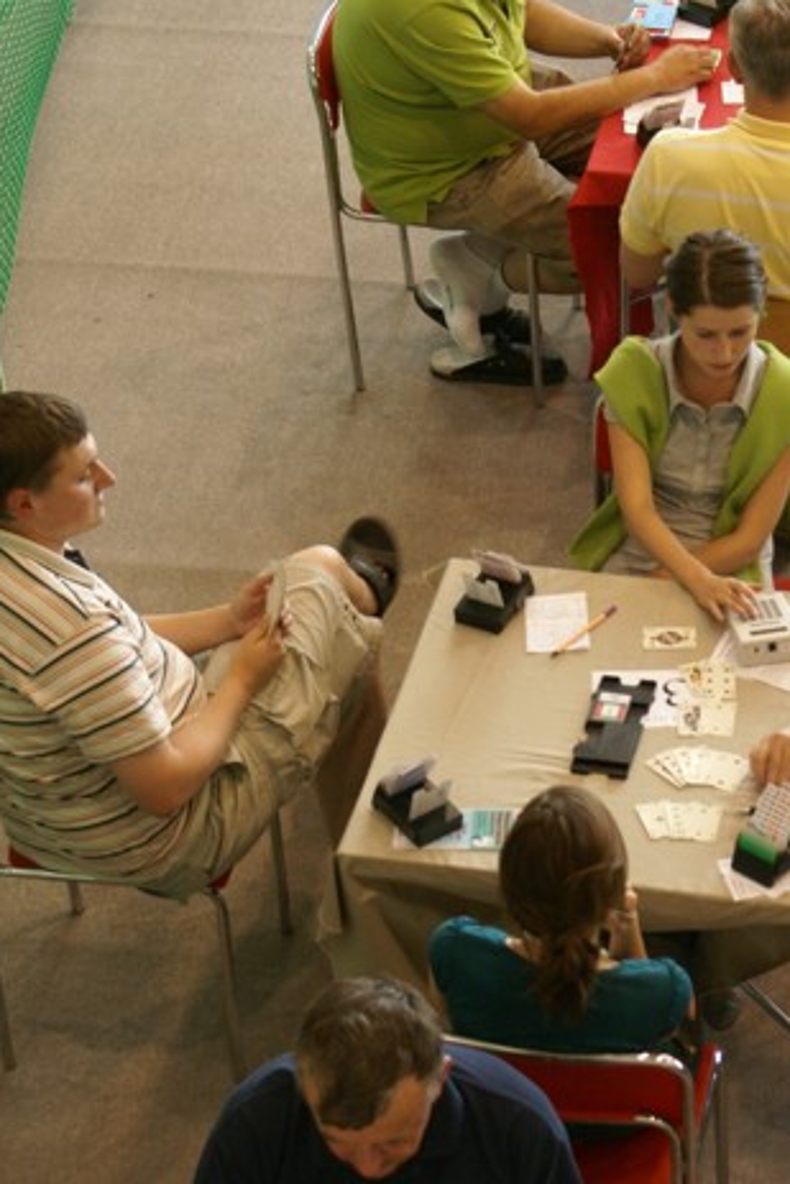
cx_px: 644
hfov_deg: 11.0
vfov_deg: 16.4
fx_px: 4103
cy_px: 596
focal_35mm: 125
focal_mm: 55
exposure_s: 1/30
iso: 400
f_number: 5.6
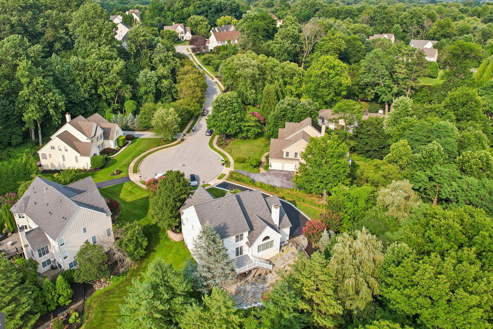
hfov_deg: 71.4
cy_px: 146
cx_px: 224
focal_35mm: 25
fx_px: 342
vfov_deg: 51.2
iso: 100
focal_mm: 8.4
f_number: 2.8
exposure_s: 1/1000
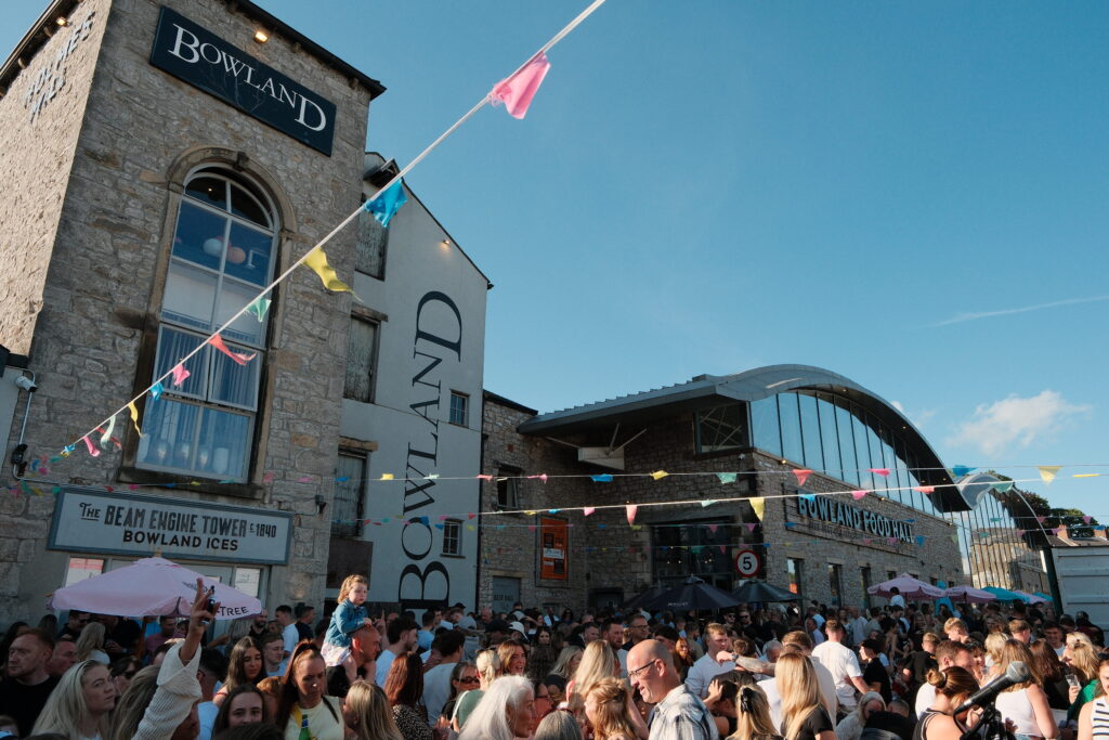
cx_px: 554
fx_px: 739
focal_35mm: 24
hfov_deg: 73.7
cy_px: 370
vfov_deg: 53.1
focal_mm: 16
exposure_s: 1/850
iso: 800
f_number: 8
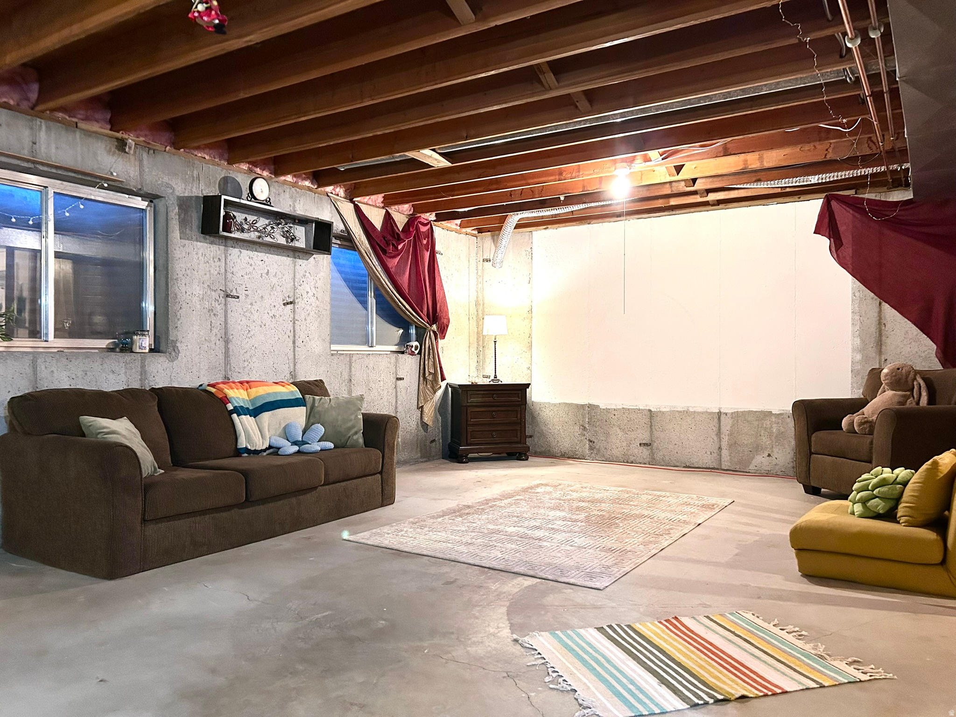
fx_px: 718
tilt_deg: +0.5
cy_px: 358
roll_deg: +0.4
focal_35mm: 26
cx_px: 478
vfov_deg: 53.1
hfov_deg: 67.3
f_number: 1.5
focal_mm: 5.7
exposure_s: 1/40
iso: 400
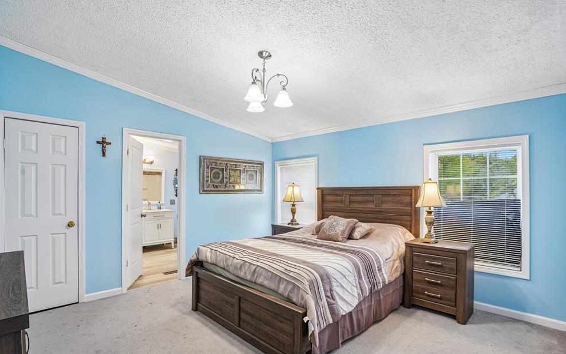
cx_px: 289
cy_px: 194
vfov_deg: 67.9
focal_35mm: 17
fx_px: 262
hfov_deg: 94.3
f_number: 8
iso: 400
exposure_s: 1/20
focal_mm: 16
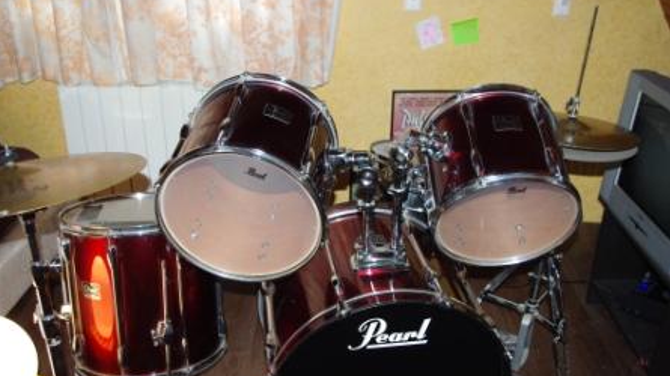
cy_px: 209
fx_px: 675
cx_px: 334
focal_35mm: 38
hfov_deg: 52.8
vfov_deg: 31.1
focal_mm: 24.38
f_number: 4
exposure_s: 1/45
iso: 400
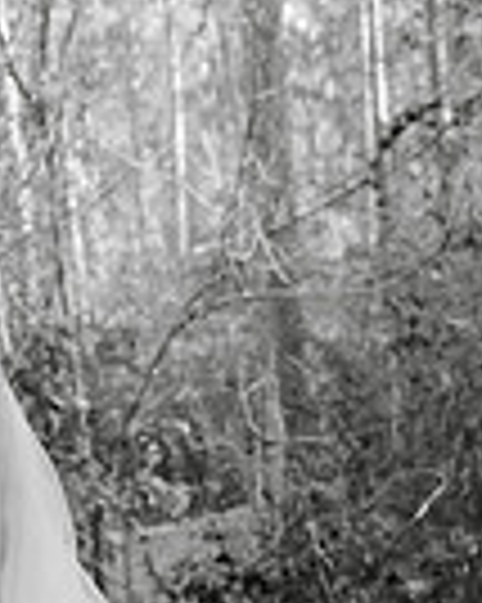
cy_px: 900
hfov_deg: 13.6
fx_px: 1964
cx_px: -90
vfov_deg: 16.0
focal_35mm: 110
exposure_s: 1/200
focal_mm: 35
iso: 400
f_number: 4
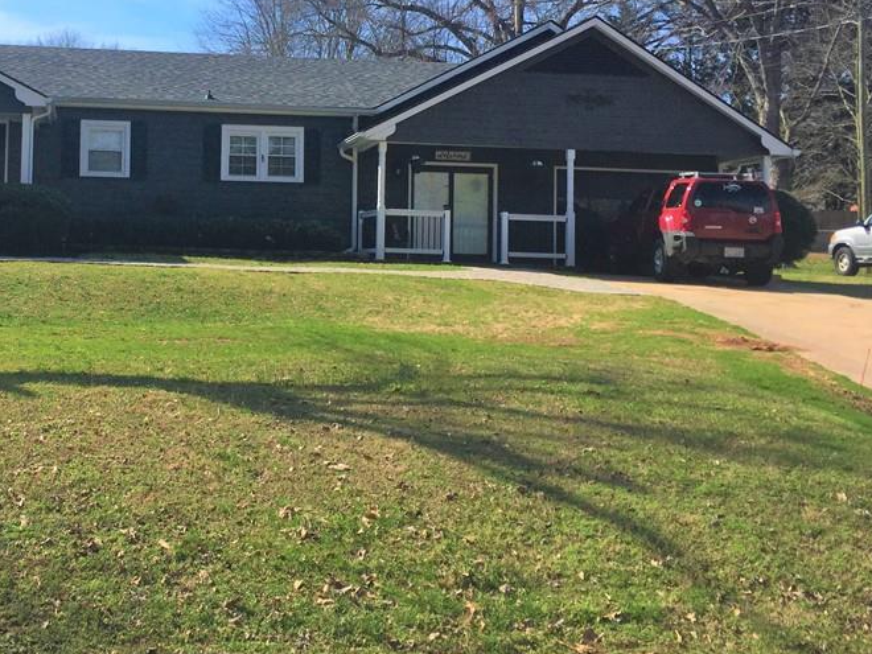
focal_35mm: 45
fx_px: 1134
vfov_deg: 31.9
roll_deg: -2.4
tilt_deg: +2.2
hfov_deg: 41.0
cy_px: 211
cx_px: 230
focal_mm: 4.15
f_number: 2.2
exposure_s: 1/2326
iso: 32
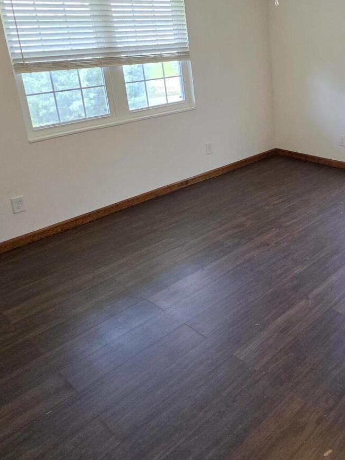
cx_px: 321
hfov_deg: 42.3
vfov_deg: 58.8
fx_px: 399
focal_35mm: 30
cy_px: 158
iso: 250
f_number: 1.9
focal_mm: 2.2
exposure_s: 1/120
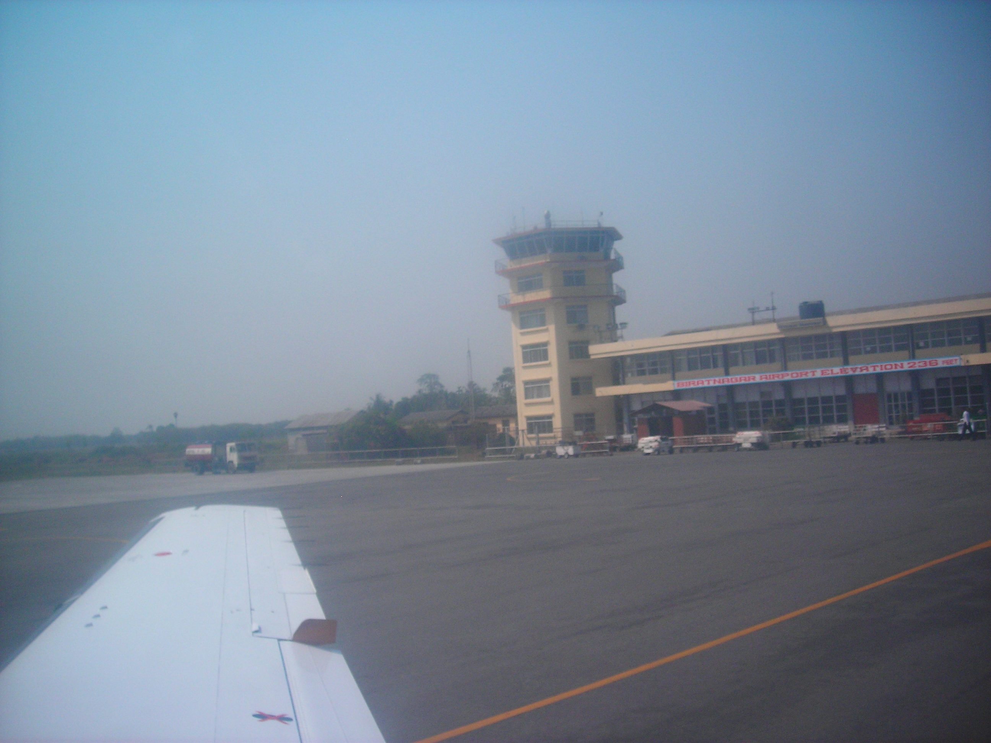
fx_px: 1088
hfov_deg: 49.0
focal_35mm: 38
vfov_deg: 37.7
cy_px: 372
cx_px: 496
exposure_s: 1/131
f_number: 6.4
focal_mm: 6.3
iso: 98
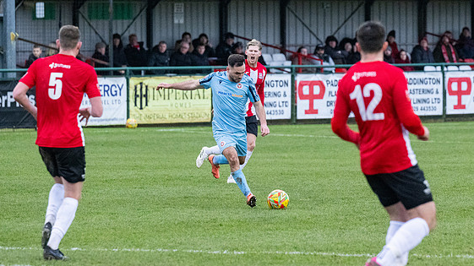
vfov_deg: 4.2
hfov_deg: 7.4
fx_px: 3668
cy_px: 123
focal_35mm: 292
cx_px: 269
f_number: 4
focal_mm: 175
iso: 5000
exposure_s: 1/1250
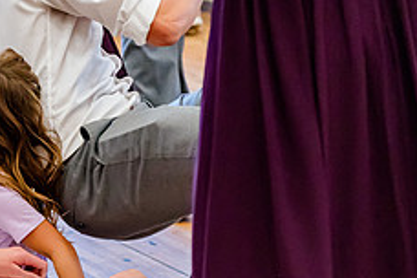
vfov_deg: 7.7
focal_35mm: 178
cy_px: 221
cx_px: -77
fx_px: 2062
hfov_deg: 11.3
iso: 2500
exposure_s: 1/640
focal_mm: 70
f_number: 2.8
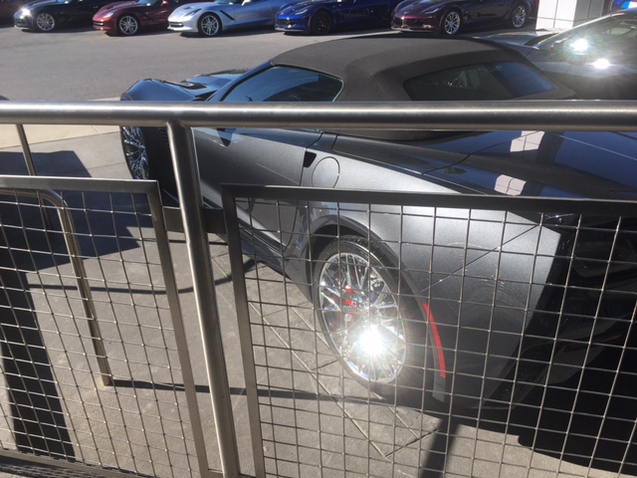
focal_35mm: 29
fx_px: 534
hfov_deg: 61.7
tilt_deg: -28.4
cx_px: 318
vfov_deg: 48.2
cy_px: 239
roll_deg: +2.1
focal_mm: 4.15
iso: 25
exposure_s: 1/927
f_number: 2.2
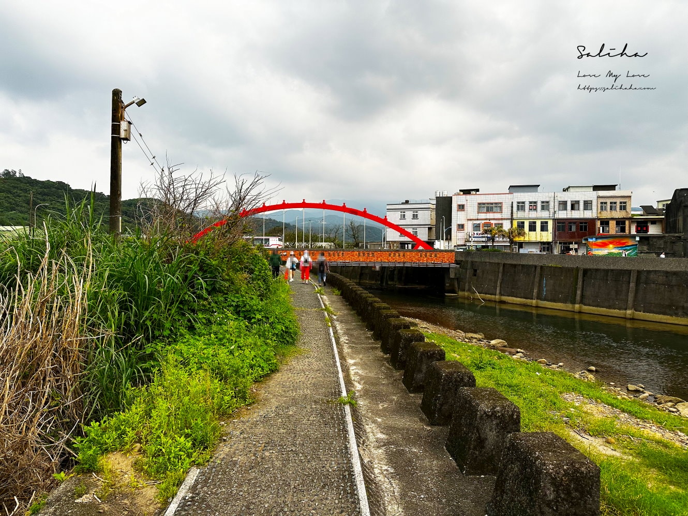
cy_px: 258
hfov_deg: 71.6
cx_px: 344
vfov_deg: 56.8
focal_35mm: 24
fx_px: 477
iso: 80
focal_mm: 6.86
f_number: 1.78
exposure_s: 1/3472
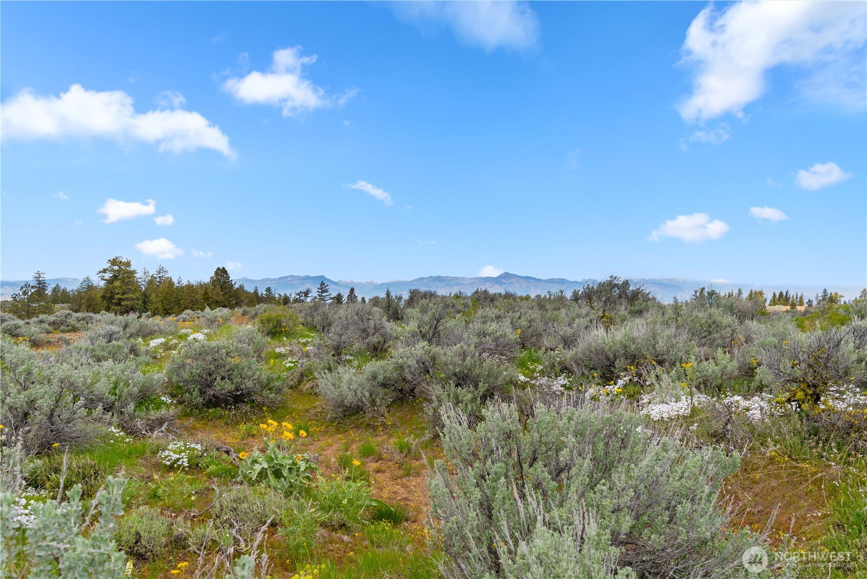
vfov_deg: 43.6
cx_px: 434
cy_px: 290
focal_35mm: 30
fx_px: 723
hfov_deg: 61.9
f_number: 8
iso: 100
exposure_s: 1/400
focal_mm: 30
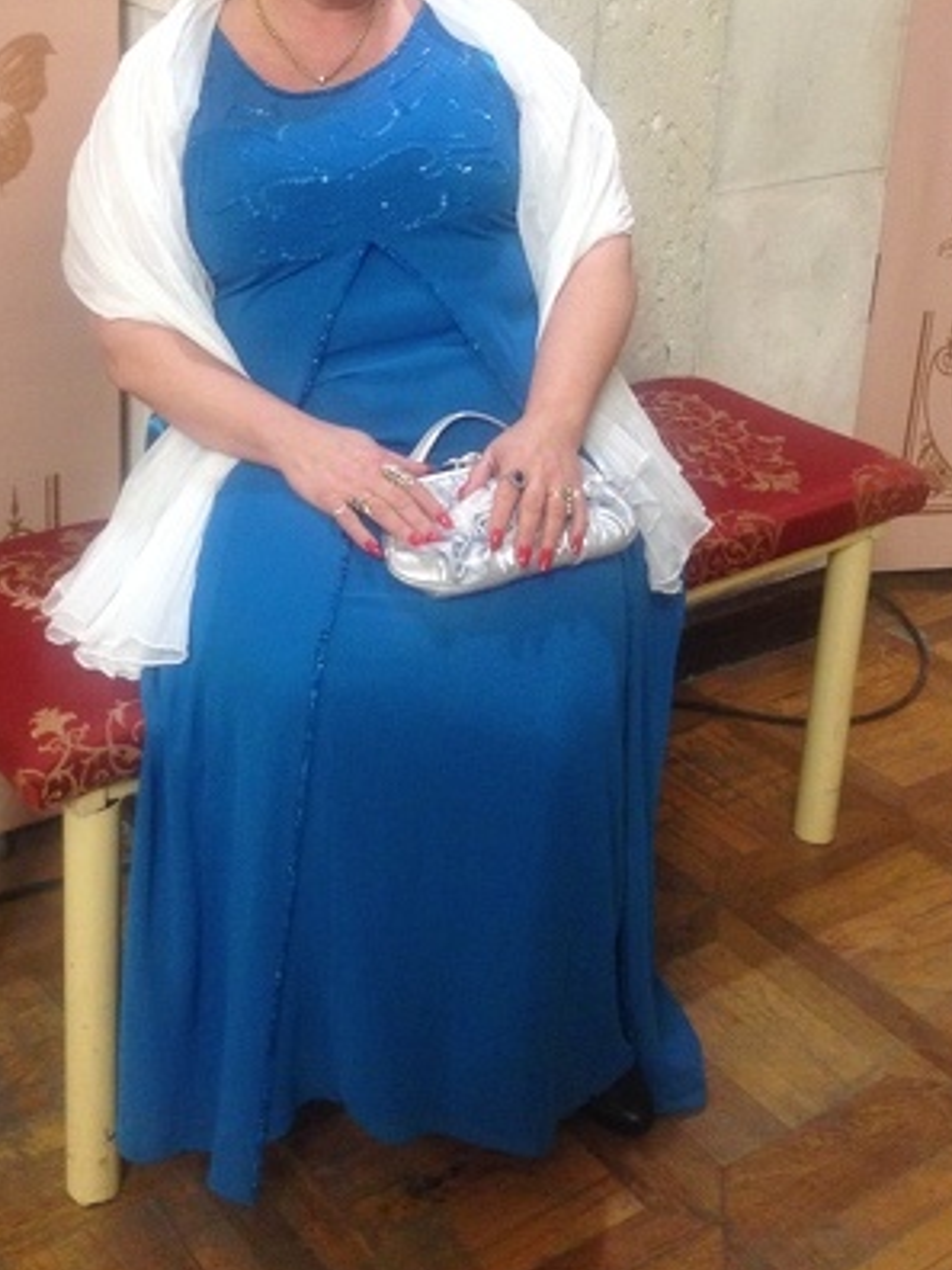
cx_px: 330
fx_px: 1833
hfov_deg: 28.9
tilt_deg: -16.2
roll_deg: -0.9
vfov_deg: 37.3
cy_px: 324
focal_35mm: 50
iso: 200
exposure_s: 1/20
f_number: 2.4
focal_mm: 4.12
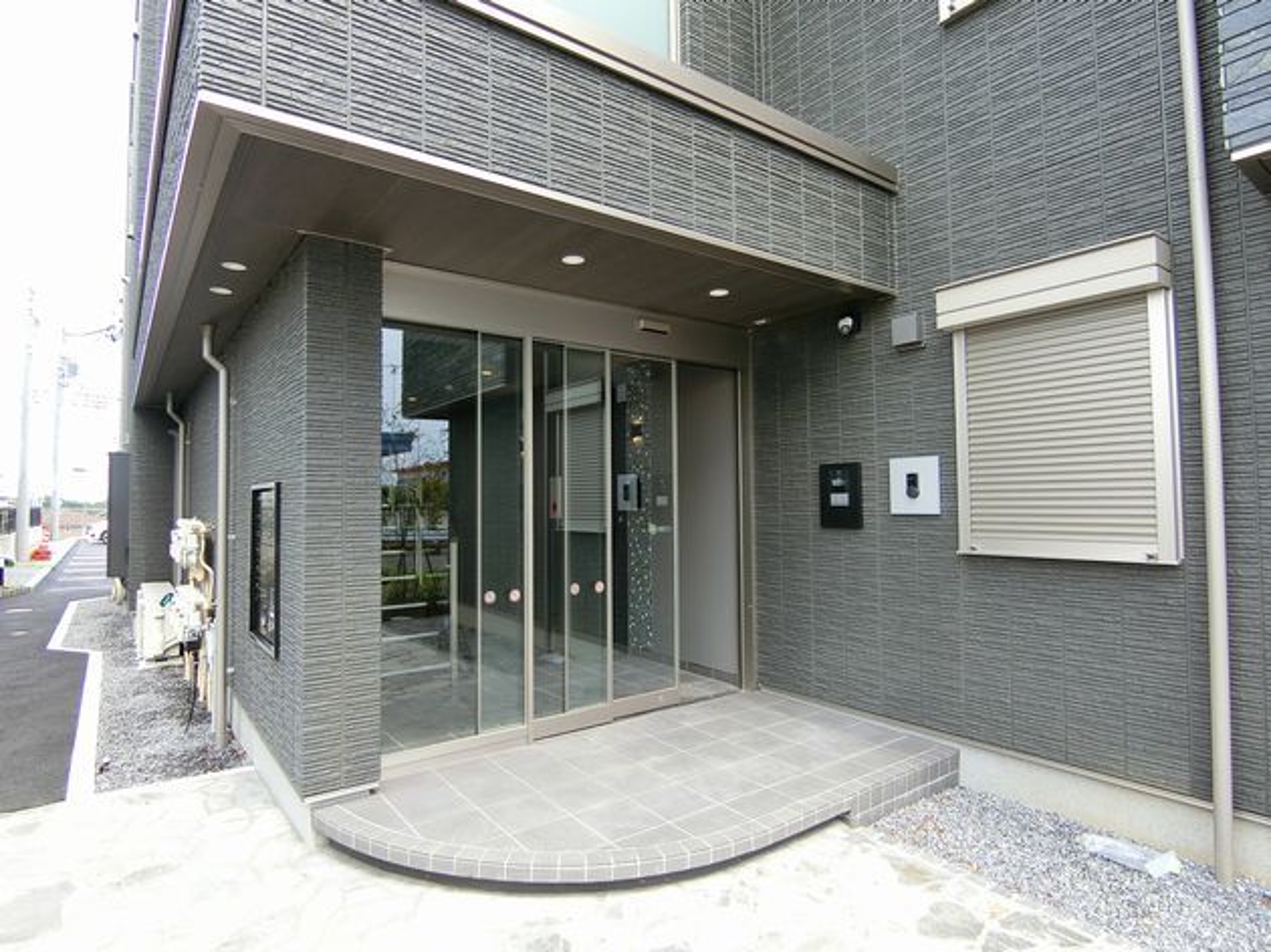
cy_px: 476
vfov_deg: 68.6
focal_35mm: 19
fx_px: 697
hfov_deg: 84.7
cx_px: 636
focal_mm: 4.06
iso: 80
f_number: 2.7
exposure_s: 1/250
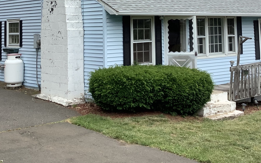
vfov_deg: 20.8
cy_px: 13
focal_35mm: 61
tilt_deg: +2.3
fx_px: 434
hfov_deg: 33.5
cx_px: 137
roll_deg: +2.6
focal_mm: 3.3
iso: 25
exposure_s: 1/1087
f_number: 2.4
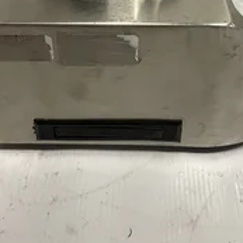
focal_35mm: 53
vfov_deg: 30.9
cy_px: 31
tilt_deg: -36.7
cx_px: 125
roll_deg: -1.8
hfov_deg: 32.2
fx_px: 421
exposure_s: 1/60
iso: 125
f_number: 1.6
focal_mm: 4.2
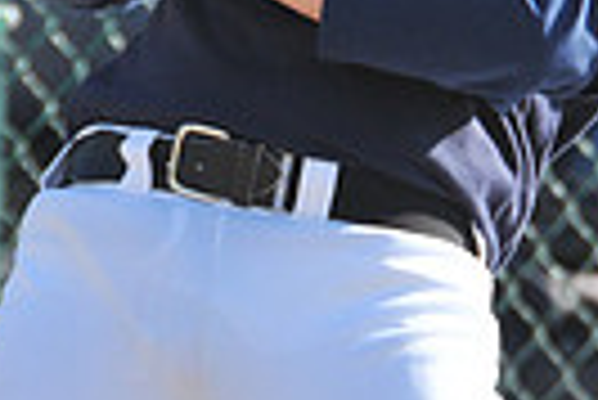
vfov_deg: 1.2
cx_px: 301
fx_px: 18442
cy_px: 29
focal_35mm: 1109
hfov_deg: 1.9
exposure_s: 1/500
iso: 400
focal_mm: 170
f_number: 8
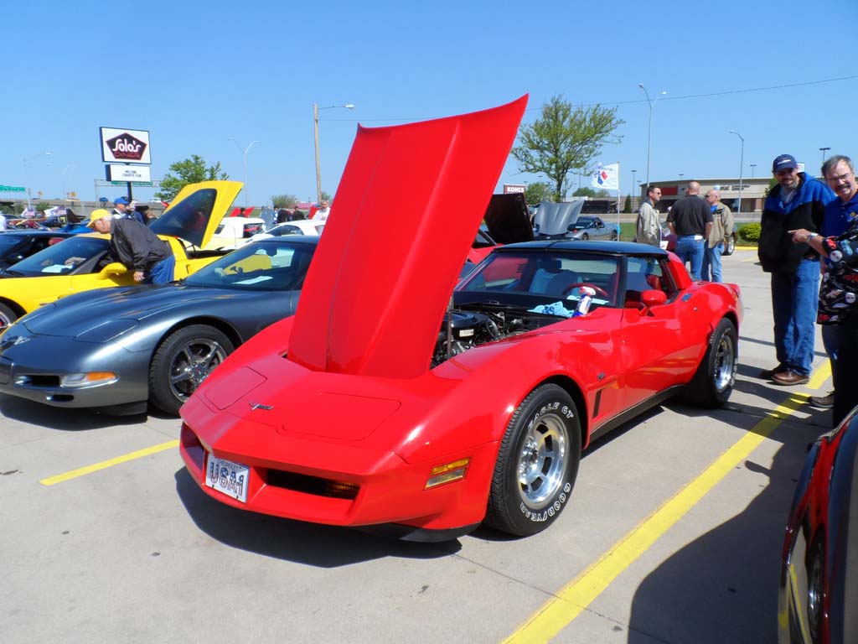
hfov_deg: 71.6
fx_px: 595
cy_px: 322
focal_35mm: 24
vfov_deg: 56.8
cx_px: 429
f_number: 4.5
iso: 80
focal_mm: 4
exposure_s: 1/500
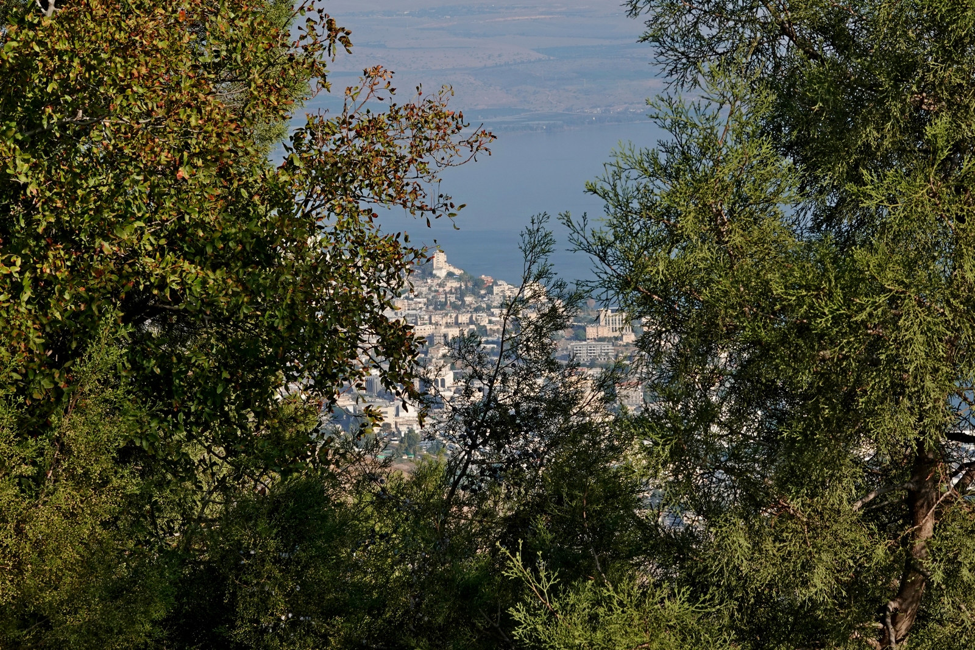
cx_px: 488
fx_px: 2898
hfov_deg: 19.1
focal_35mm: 107
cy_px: 325
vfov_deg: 12.8
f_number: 9
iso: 100
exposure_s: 1/160
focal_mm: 39.42
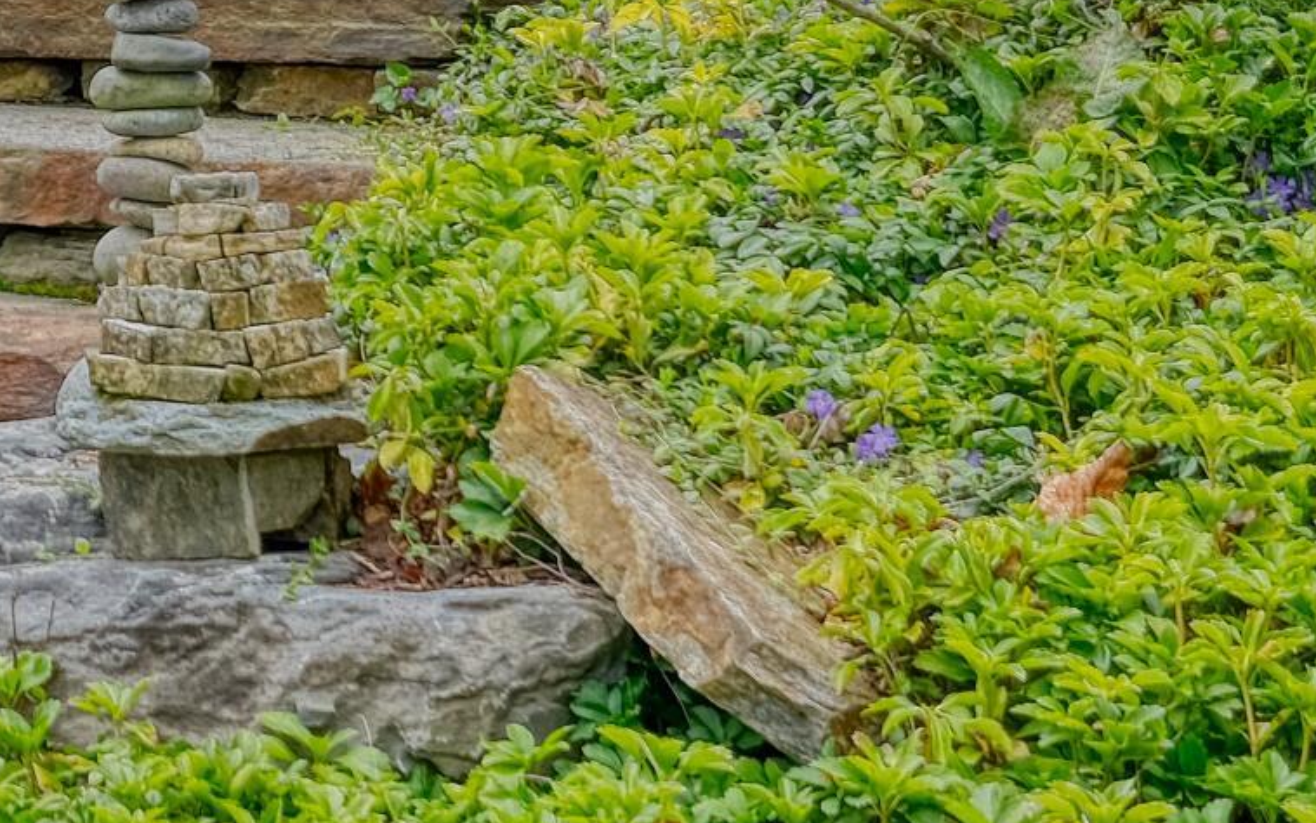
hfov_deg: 15.9
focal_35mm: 121
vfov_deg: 10.6
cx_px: -604
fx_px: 4340
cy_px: -260
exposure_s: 1/800
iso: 400
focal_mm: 20
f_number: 5.6
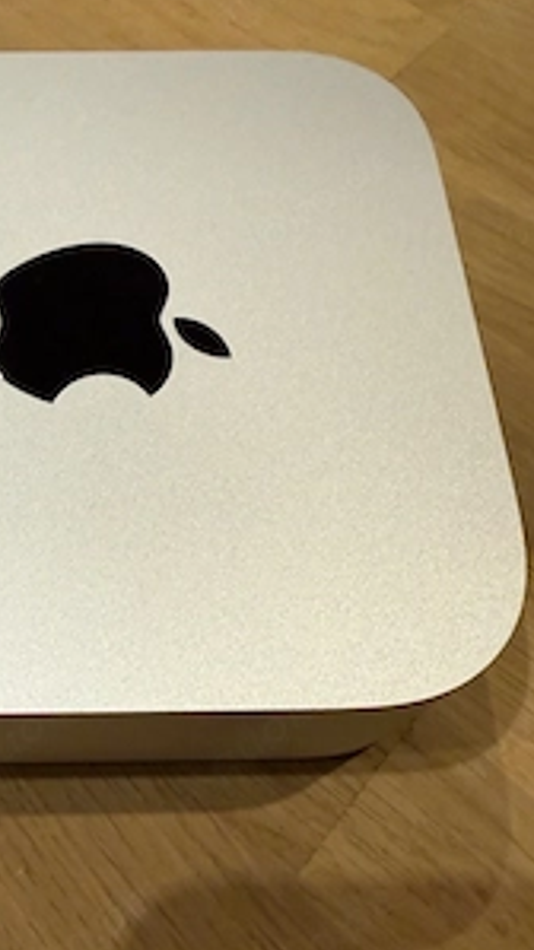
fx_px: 882
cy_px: 496
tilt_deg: -62.1
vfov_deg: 56.6
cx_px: 127
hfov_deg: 33.0
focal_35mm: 35
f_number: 2.2
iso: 250
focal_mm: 2.22
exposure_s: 1/50
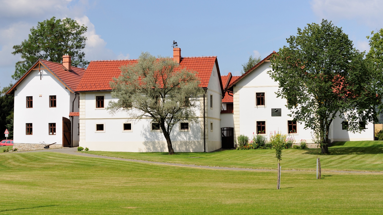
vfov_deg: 16.3
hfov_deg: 28.6
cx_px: 193
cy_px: 104
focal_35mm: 74
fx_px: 752
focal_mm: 70
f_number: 6.3
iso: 200
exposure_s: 1/1000
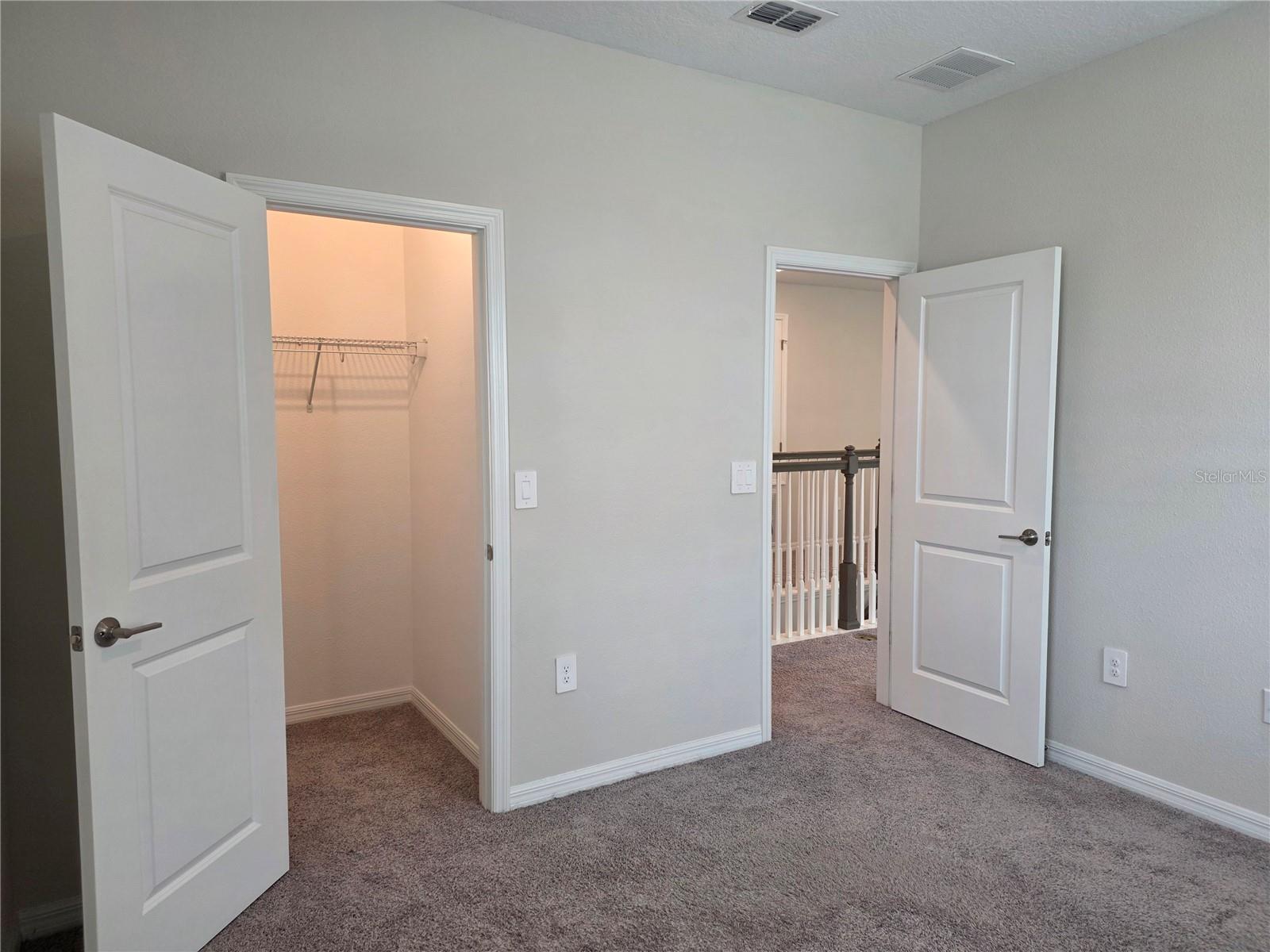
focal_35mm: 23
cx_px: 635
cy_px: 476
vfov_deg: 58.9
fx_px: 844
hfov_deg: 73.9
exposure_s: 1/120
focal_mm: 6.3
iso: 100
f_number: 1.7
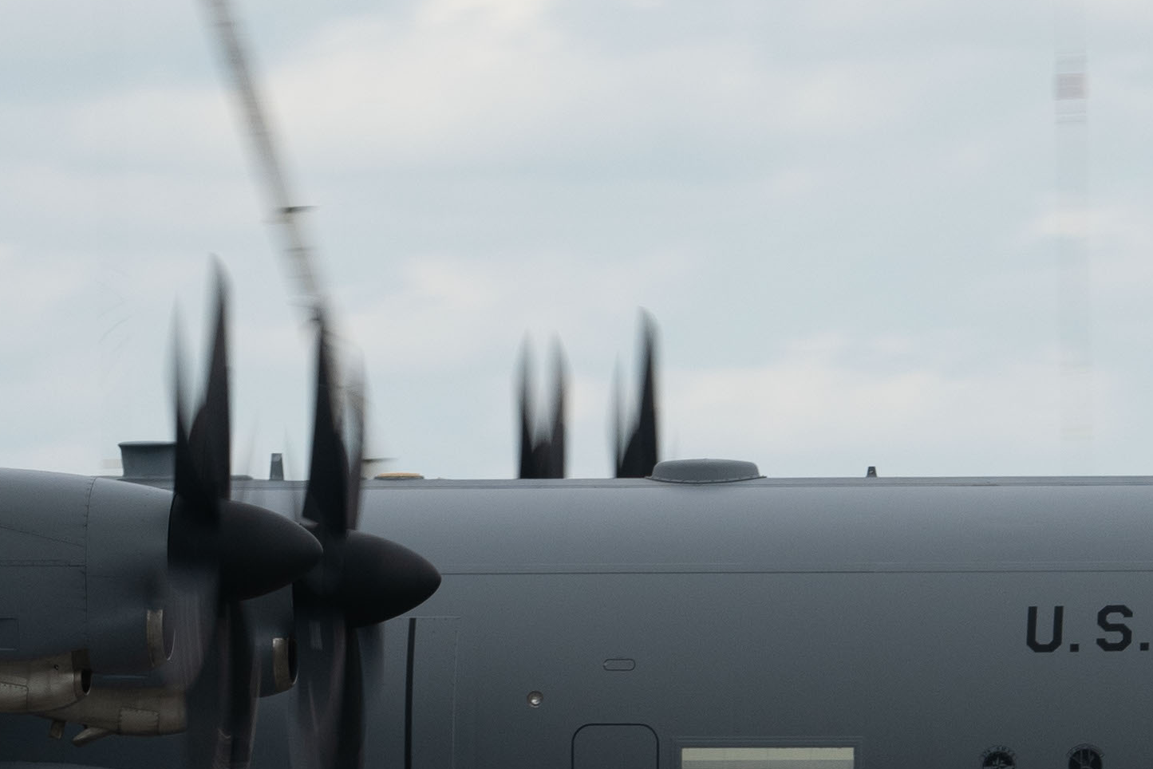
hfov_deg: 3.5
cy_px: 396
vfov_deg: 2.3
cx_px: 192
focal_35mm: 591
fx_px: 18931
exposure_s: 1/250
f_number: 10
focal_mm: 116
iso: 160
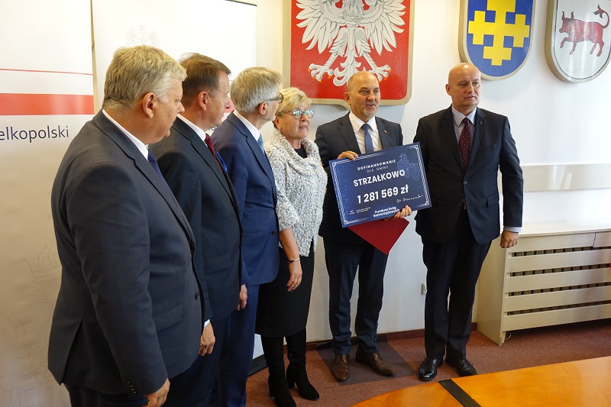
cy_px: 204
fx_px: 543
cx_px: 306
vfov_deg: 41.1
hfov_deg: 58.7
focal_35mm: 32
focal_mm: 11.8
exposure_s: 1/40
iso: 250
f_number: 2.8
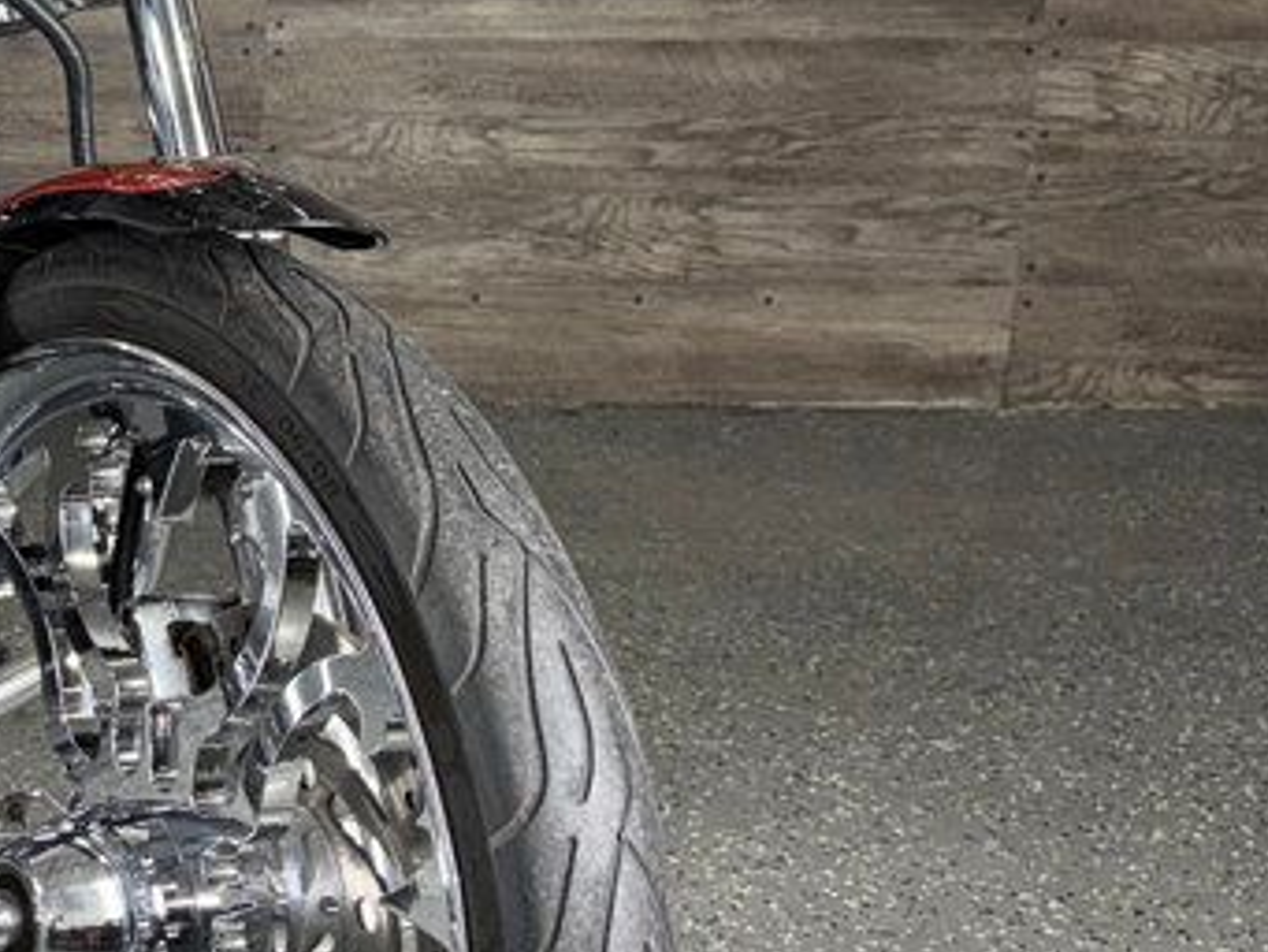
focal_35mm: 72
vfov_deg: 20.3
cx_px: -201
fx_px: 2638
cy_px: 253
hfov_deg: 24.8
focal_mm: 6.76
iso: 64
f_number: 1.78
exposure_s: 1/27
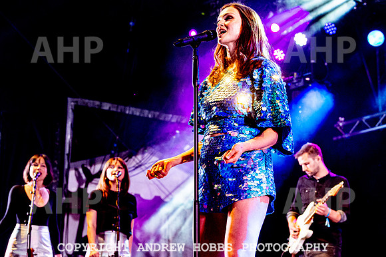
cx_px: 193
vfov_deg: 18.4
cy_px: 128
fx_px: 792
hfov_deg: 27.4
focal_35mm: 74
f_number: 4.5
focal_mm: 70
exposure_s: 1/800
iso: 8000
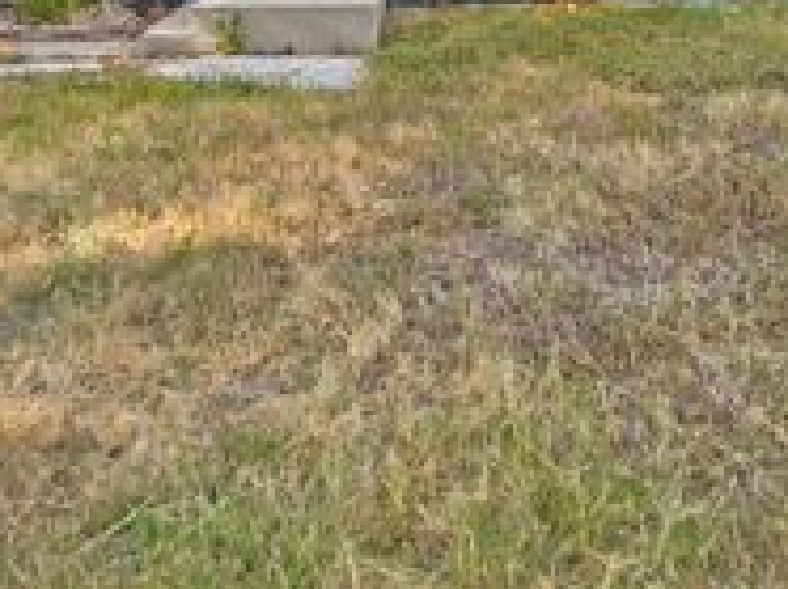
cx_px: 462
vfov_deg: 31.7
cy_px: -167
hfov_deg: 52.4
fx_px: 796
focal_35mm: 35
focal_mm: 1.74
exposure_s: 1/455
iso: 32
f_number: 2.2
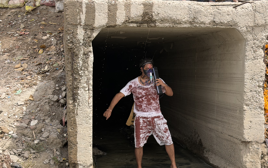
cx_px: 153
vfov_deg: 20.9
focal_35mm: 62
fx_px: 453
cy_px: 112
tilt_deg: -5.4
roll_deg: +0.1
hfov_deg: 32.9
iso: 64
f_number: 1.78
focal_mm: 6.76
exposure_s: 1/1513
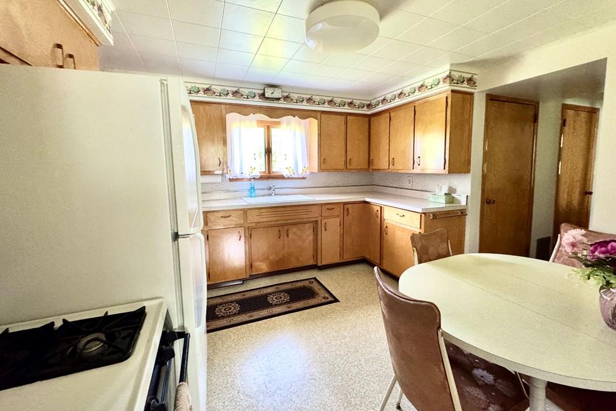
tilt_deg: -5.7
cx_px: 302
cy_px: 187
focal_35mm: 15
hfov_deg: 100.4
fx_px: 257
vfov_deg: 77.2
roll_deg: +0.5
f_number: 2.2
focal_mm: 2.22
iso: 640
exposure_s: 1/60
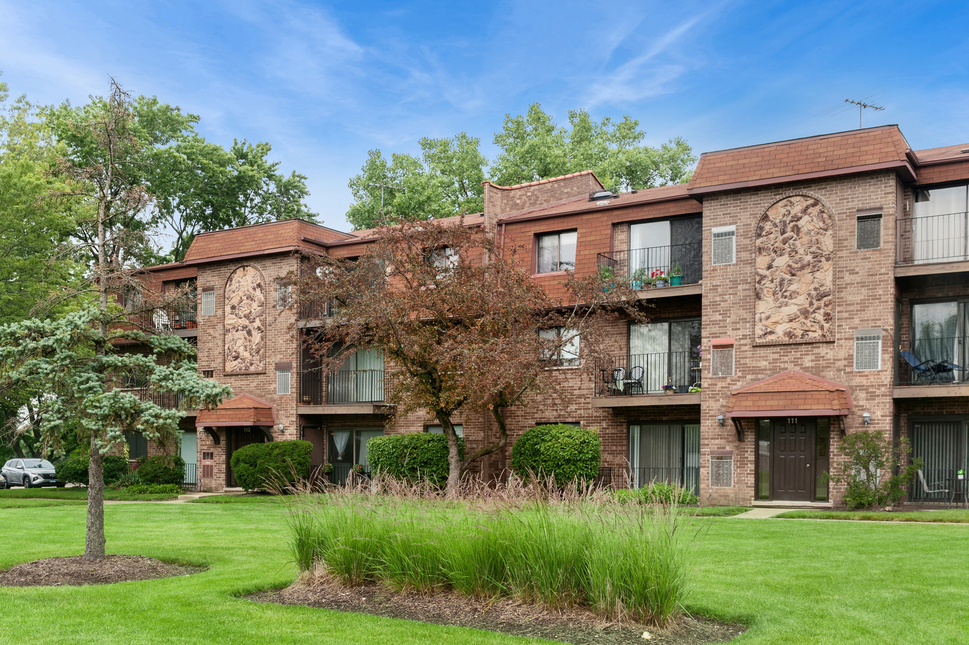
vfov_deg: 35.0
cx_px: 484
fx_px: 1022
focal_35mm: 38
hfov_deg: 50.7
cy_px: 322
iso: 400
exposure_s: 1/400
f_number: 8
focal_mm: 38
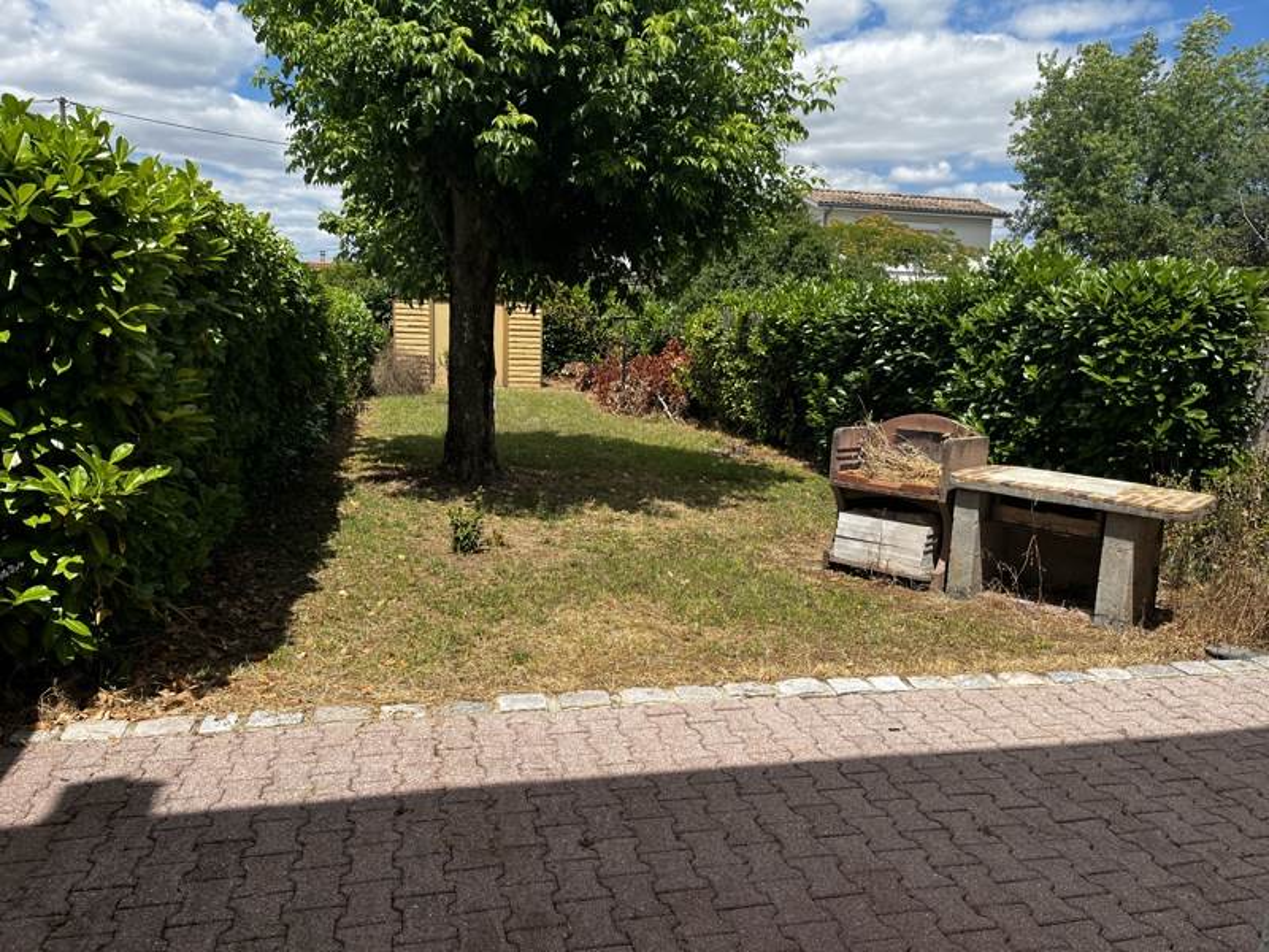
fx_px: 953
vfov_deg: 53.1
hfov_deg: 67.3
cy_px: 476
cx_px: 634
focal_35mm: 26
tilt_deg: -9.6
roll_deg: -2.6
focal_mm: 5.1
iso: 50
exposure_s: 1/2967
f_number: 1.6
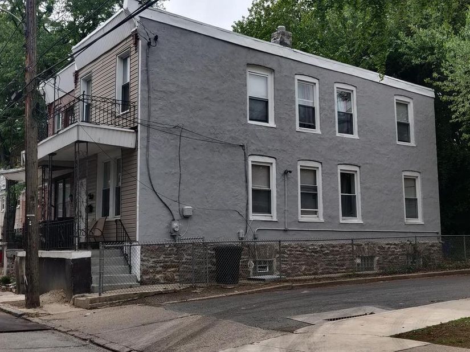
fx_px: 339
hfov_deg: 69.4
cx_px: 235
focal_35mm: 25
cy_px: 176
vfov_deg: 54.8
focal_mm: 4.25
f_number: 1.7
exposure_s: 1/557
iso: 100
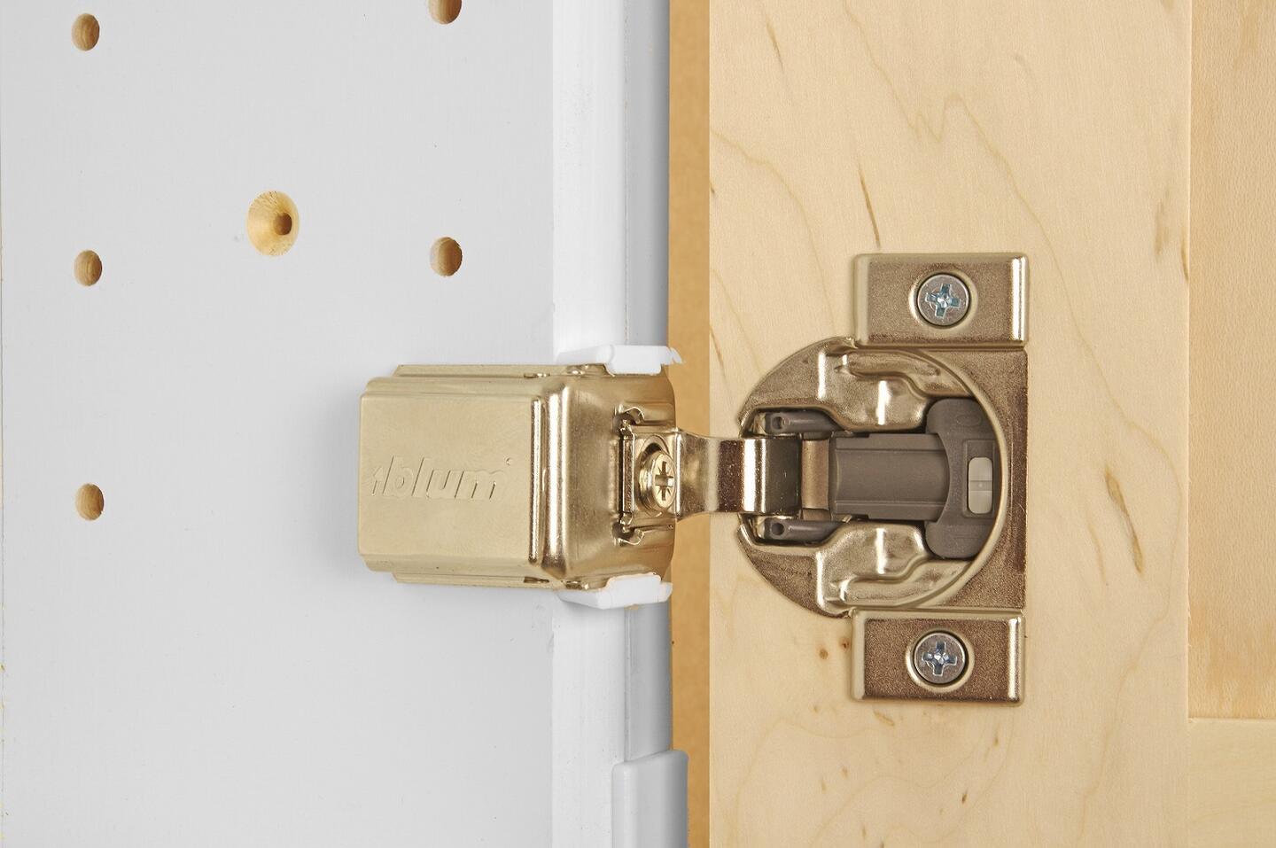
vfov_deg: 16.6
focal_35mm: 82
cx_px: 638
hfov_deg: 24.8
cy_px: 424
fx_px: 2903
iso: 100
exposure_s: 1/60
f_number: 22
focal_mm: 55
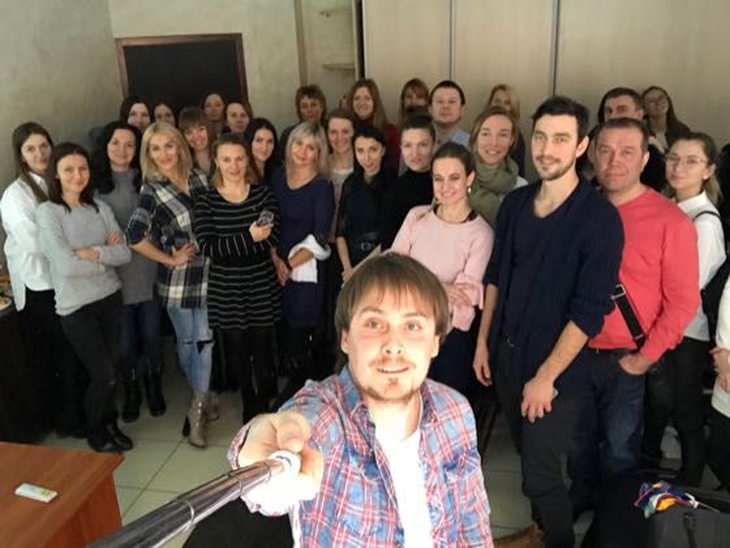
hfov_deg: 56.8
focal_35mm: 32
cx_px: 365
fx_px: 675
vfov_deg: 44.2
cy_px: 274
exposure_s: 1/15
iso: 250
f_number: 2.2
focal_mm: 2.87
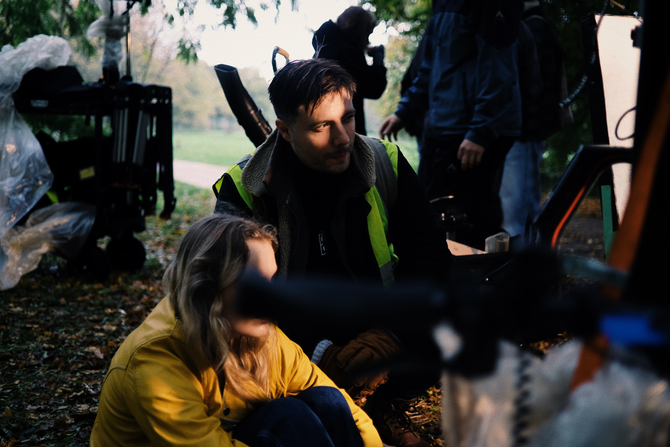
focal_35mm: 48
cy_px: 224
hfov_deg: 41.1
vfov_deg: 28.1
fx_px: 893
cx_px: 335
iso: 1000
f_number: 1.8
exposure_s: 1/125
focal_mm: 32
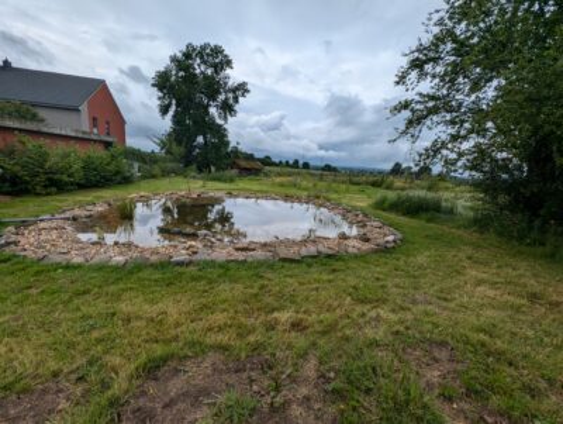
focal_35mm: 13
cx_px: 282
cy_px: 212
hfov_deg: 106.1
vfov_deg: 90.0
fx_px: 212
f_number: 2.2
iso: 47
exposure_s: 1/2564
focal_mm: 1.95
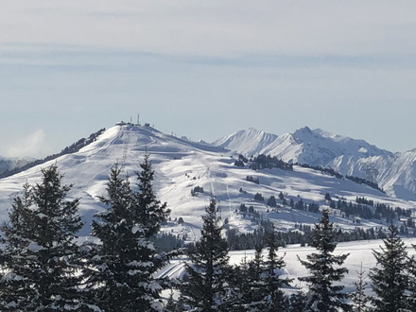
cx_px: -112
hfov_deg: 10.3
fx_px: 2271
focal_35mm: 189
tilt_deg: +0.8
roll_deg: -1.4
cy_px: 140
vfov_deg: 7.9
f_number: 2.4
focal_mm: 6
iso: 16
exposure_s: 1/3745
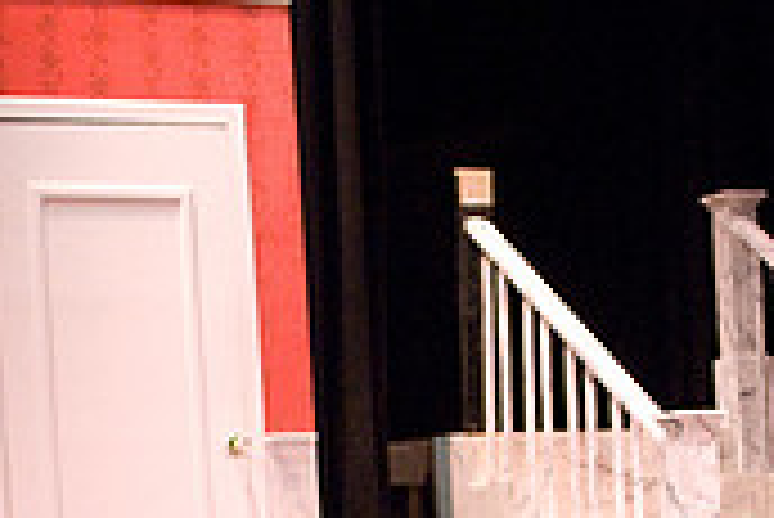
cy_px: 581
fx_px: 3371
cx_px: 621
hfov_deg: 13.0
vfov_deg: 8.7
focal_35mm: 157
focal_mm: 31
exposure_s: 1/125
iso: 1600
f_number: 2.8
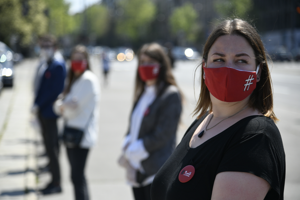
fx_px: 875
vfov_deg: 13.0
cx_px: 150
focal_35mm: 105
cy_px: 100
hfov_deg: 19.5
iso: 200
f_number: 4
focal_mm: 105
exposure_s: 1/1250
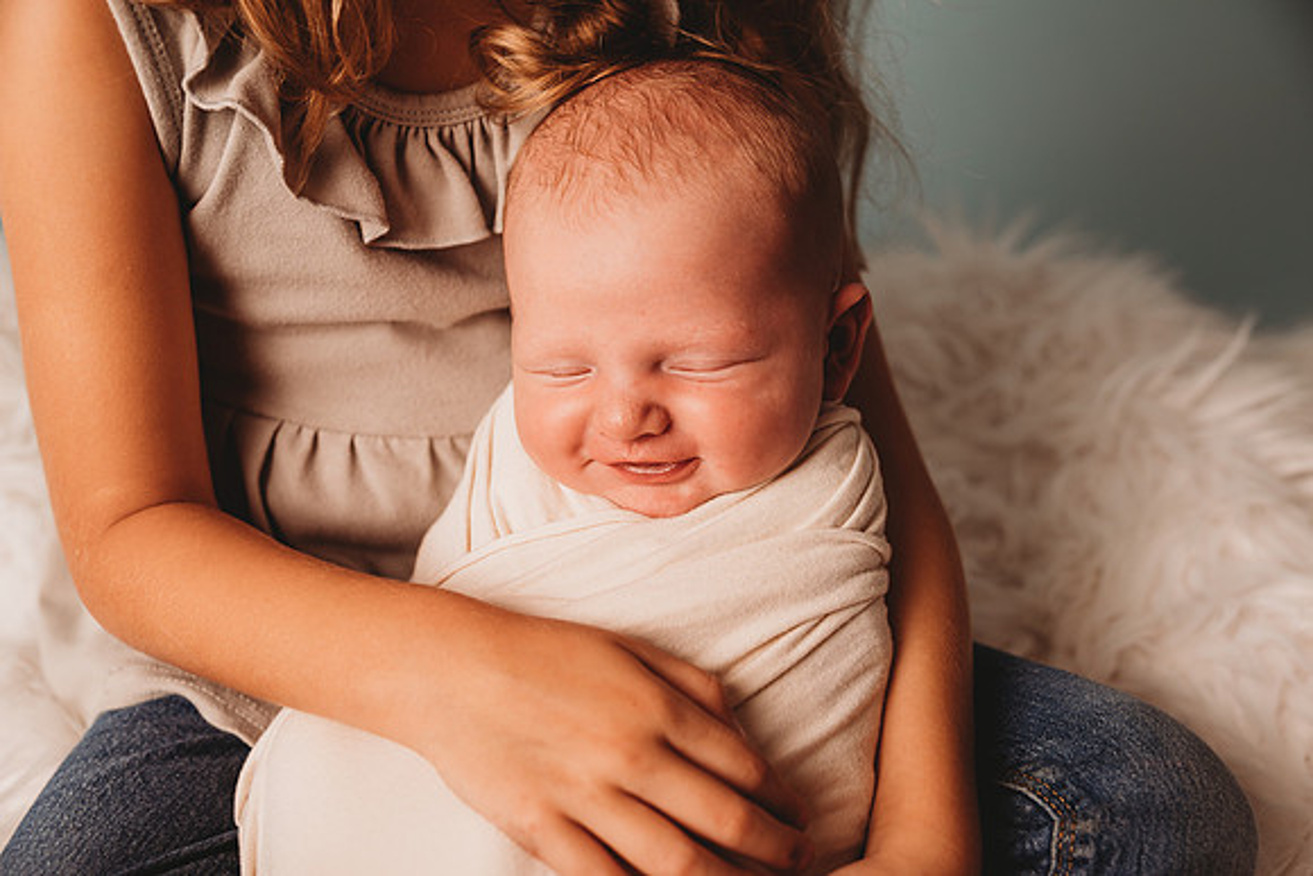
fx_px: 1678
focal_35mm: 46
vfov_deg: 29.3
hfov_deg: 42.7
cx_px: 656
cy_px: 438
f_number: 4
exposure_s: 1/160
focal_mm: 46
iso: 160
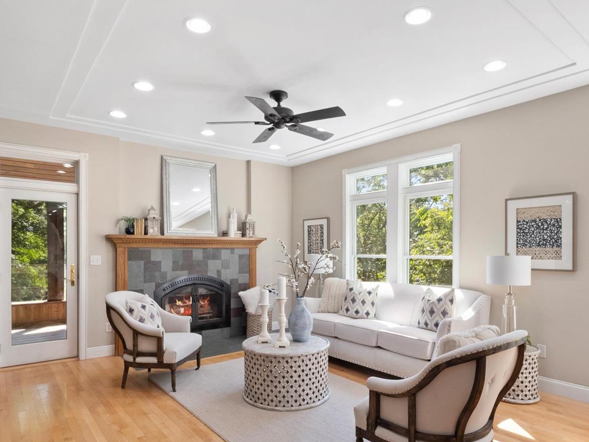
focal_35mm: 21
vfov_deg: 62.9
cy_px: 263
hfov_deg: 79.0
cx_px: 298
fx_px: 357
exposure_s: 1/10
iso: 400
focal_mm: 8
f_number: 10
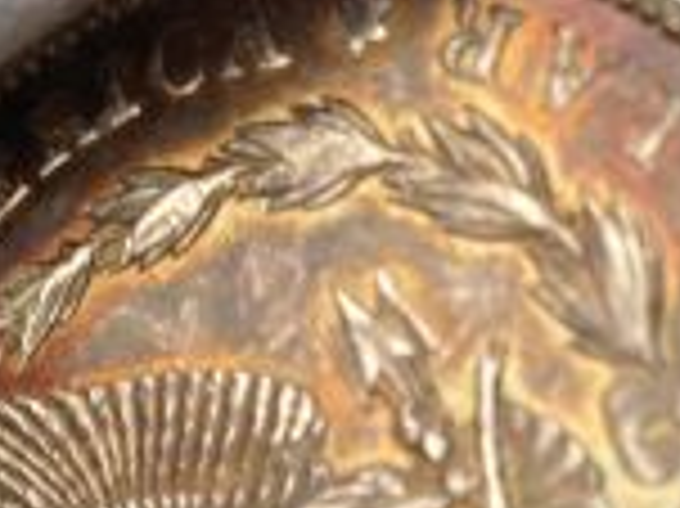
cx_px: 216
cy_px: 360
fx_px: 2728
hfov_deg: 14.2
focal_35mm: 139
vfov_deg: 10.6
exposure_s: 1/351
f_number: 2.4
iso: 50
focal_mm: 4.28
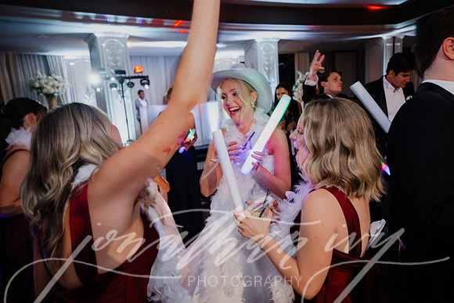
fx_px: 303
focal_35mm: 24
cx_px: 227
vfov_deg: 53.2
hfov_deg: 73.7
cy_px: 152
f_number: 2.8
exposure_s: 1/40
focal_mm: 24
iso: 2000
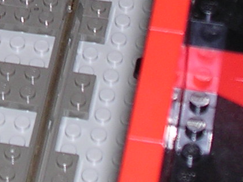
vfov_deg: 6.1
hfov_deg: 8.3
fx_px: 1657
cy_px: -194
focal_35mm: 236
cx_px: -62
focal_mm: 7.5
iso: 100
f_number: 3.1
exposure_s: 1/60.1
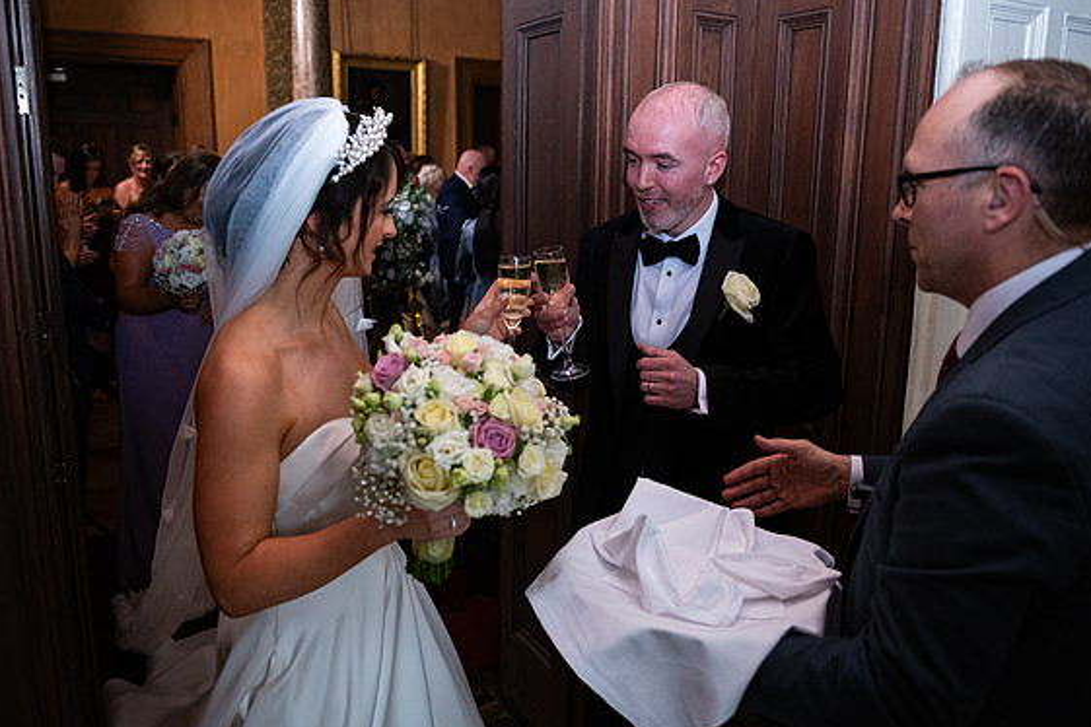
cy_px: 361
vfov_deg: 43.6
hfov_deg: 61.9
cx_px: 548
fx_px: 909
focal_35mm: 30
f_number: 3.5
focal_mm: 29
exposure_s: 1/160
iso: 1000
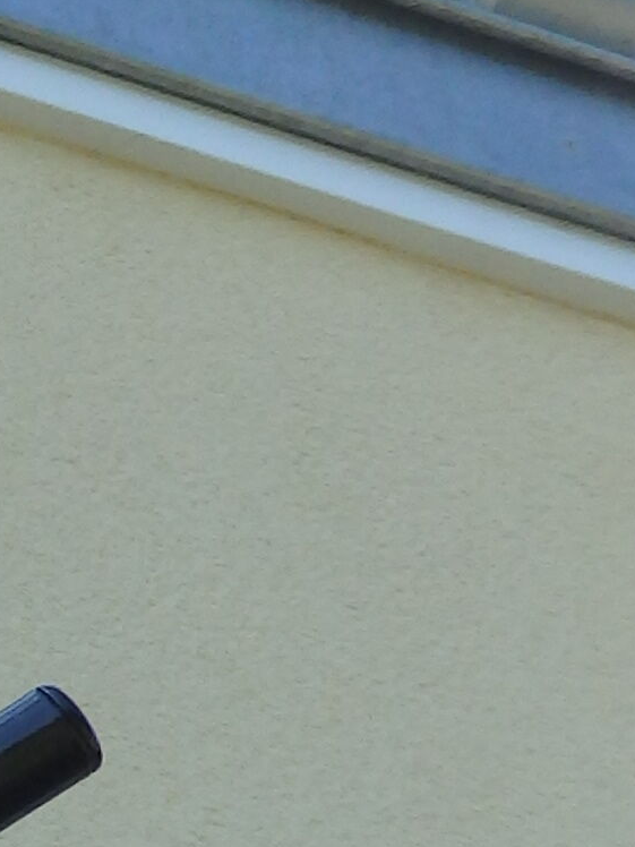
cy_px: 1058
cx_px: -1173
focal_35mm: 154
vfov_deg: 12.5
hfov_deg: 8.3
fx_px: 3767
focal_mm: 4.5
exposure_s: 1/640
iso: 125
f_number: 3
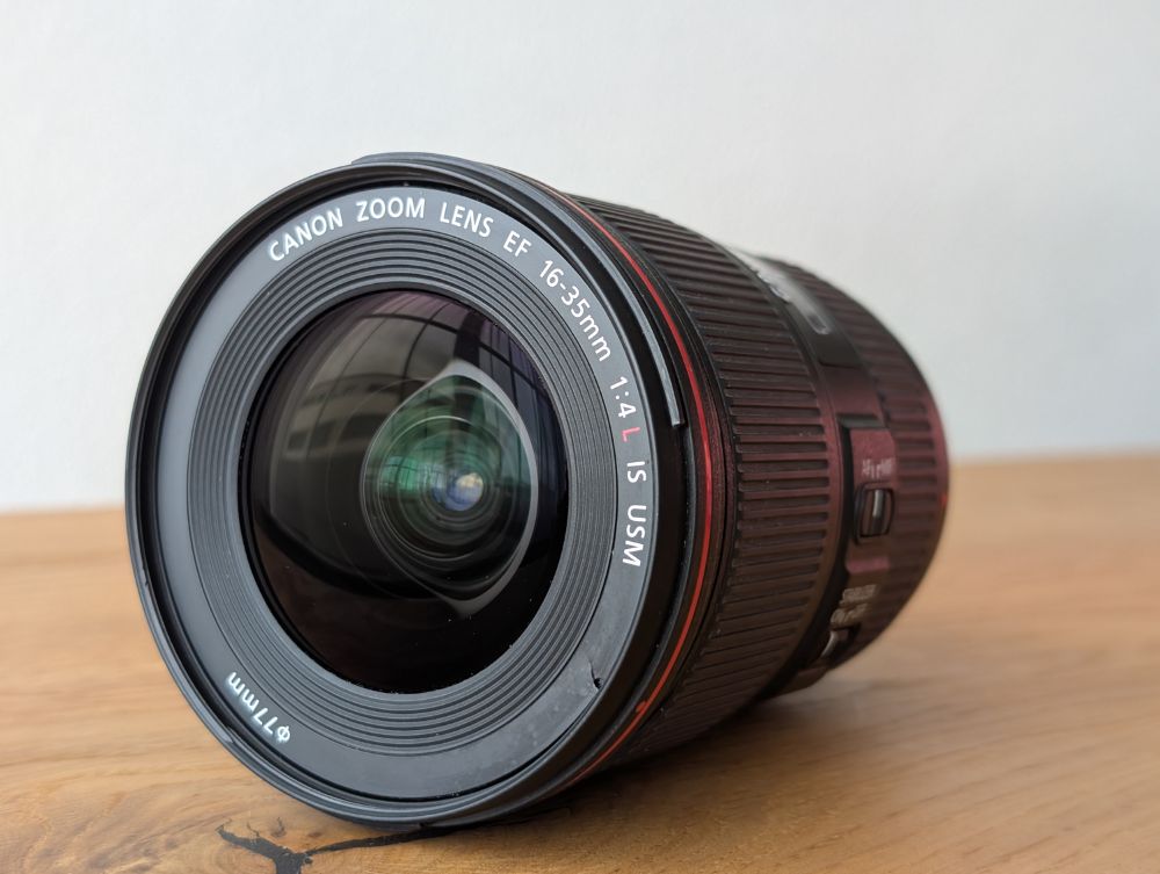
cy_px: 437
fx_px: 1644
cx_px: 580
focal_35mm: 49
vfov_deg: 29.7
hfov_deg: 38.9
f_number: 1.68
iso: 205
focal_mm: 6.9
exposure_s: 1/62
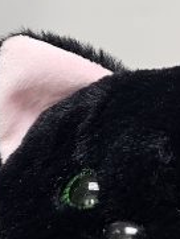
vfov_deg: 15.5
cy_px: 75
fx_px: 879
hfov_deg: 11.2
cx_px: 270
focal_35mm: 127
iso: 160
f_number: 1.7
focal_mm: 6.3
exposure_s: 1/100
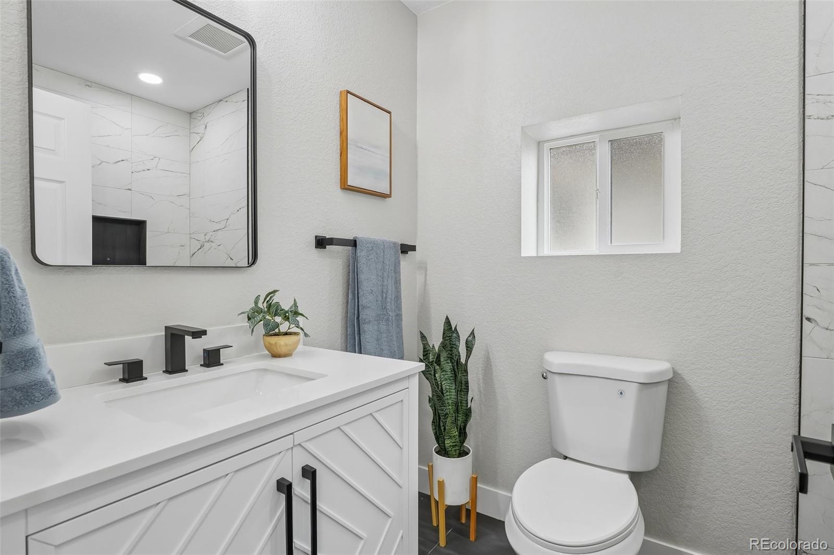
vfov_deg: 72.0
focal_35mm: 16
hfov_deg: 95.0
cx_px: 417
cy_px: 278
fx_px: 382
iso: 250
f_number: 8
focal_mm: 11
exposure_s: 1/30
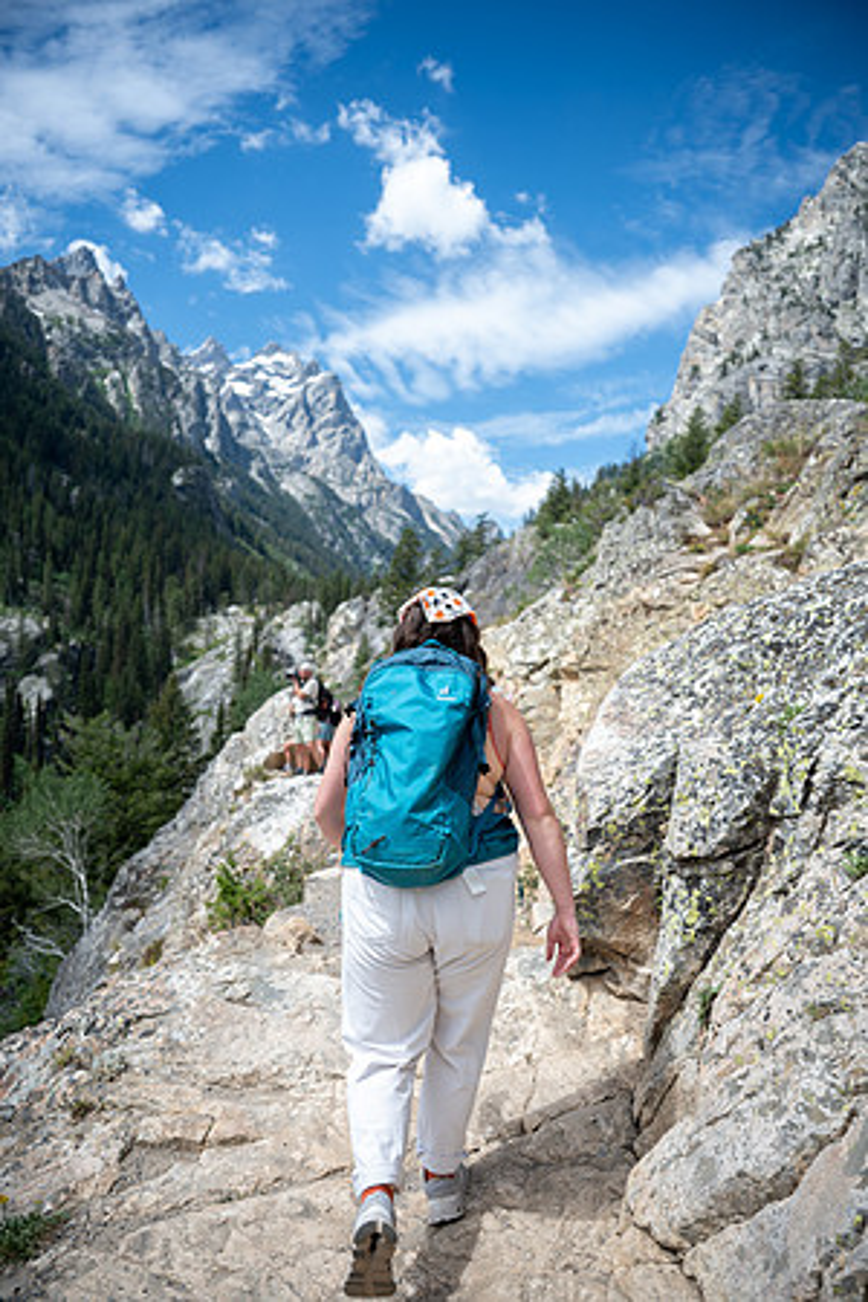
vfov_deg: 73.7
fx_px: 868
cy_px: 651
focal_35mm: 24
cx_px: 434
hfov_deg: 53.1
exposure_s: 1/1000
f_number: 2.8
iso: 100
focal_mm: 24
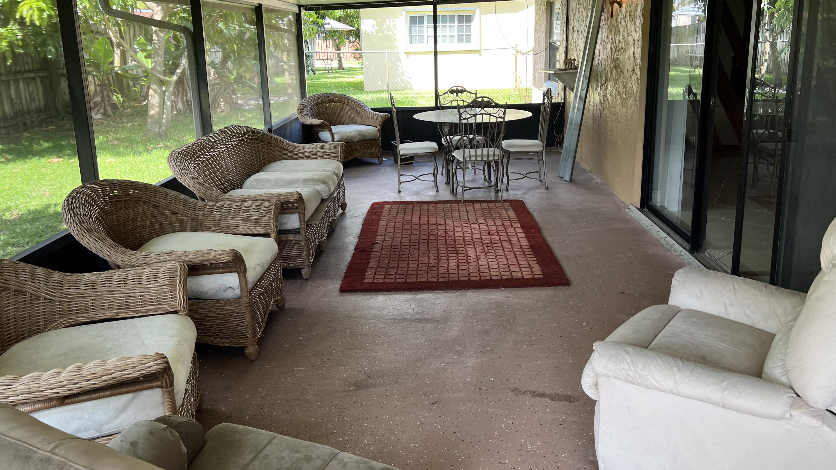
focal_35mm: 30
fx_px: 665
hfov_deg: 64.3
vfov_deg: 38.8
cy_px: 188
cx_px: 432
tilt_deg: -13.1
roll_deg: +1.8
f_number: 1.5
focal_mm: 5.7
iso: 40
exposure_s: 1/173
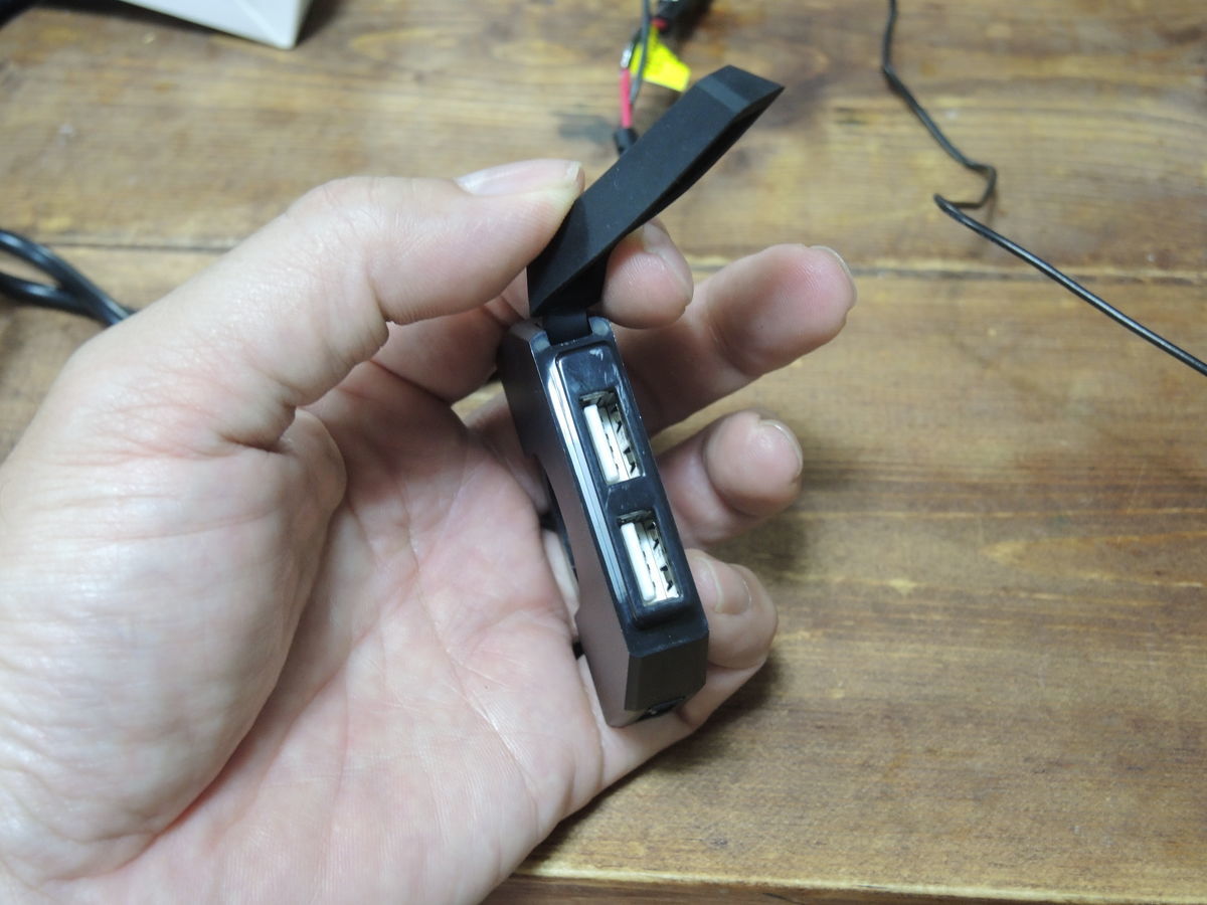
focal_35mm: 50
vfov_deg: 29.1
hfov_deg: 38.2
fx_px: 1743
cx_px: 604
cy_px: 452
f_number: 2.8
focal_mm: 11
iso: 560
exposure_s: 1/13
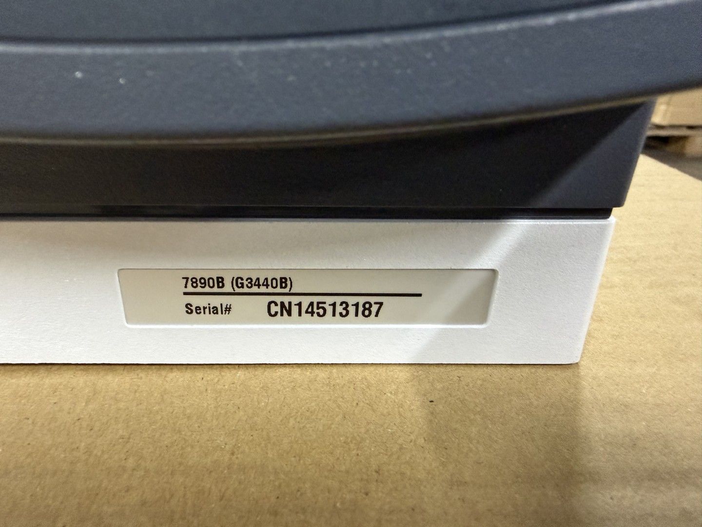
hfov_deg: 71.6
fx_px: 487
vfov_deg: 56.8
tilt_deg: -27.2
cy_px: 264
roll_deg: -1.0
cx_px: 351
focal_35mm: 24
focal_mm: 2.22
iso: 500
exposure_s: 1/50
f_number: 2.2
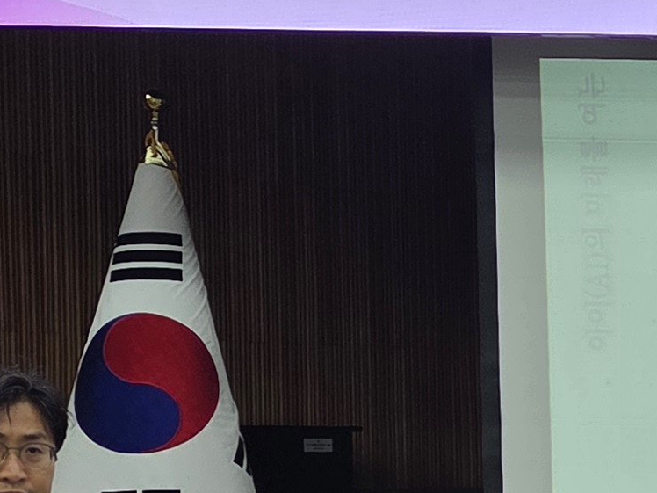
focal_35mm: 123
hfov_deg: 12.9
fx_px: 2334
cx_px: 1492
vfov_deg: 11.7
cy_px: 635
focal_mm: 5.4
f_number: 1.8
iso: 50
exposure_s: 1/120
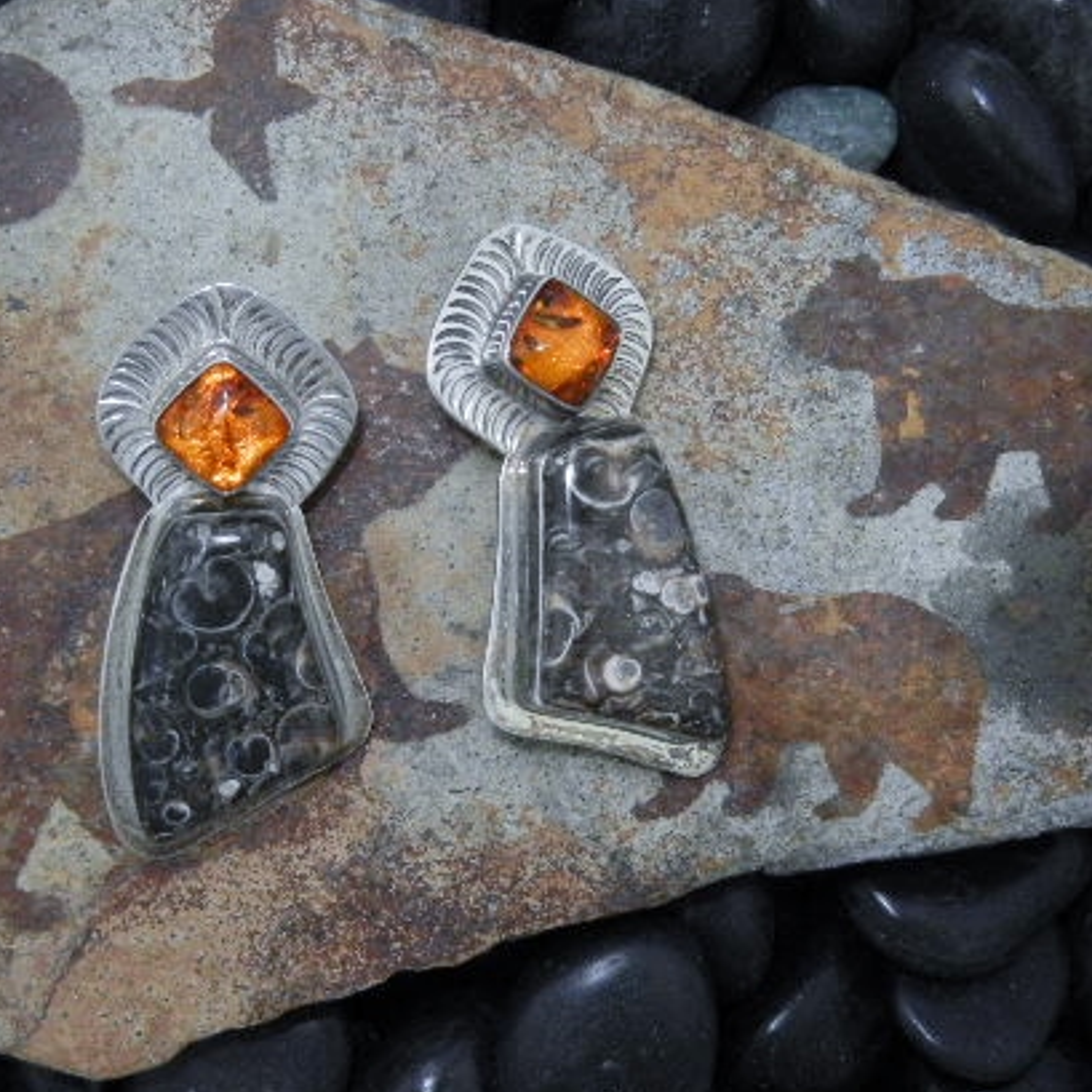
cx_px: 497
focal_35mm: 47
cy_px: 507
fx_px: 1677
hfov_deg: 36.0
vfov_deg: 36.0
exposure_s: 1/30
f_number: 7.2
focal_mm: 6.2
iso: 800
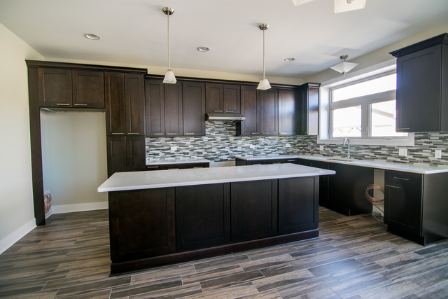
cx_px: 224
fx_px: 205
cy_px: 150
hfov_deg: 95.0
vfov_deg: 72.1
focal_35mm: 16
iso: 200
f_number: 2.8
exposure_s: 1/50
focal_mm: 11
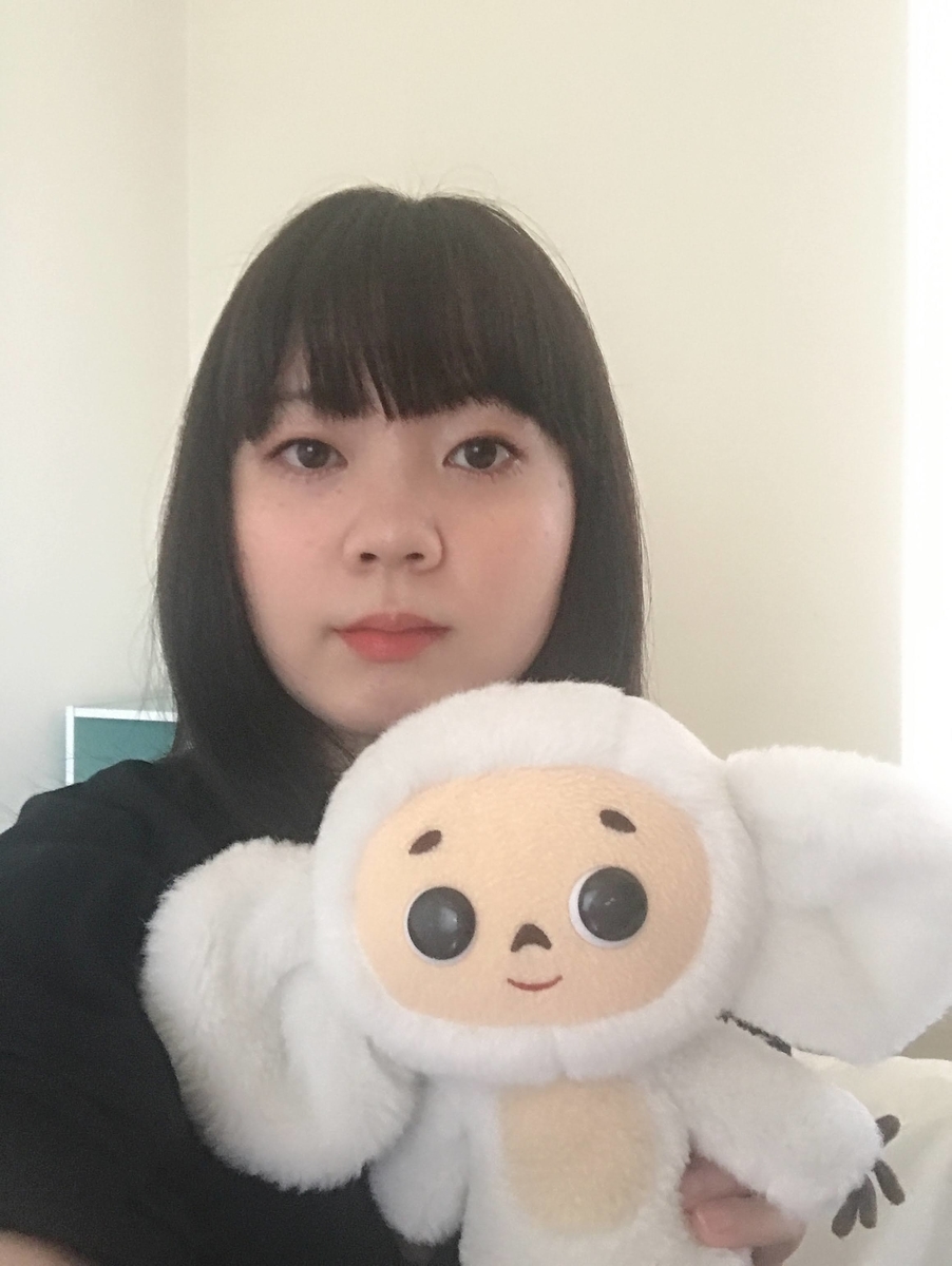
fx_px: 1172
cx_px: 476
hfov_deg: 44.2
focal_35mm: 32
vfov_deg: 56.8
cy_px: 633
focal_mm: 2.87
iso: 160
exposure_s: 1/30
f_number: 2.2
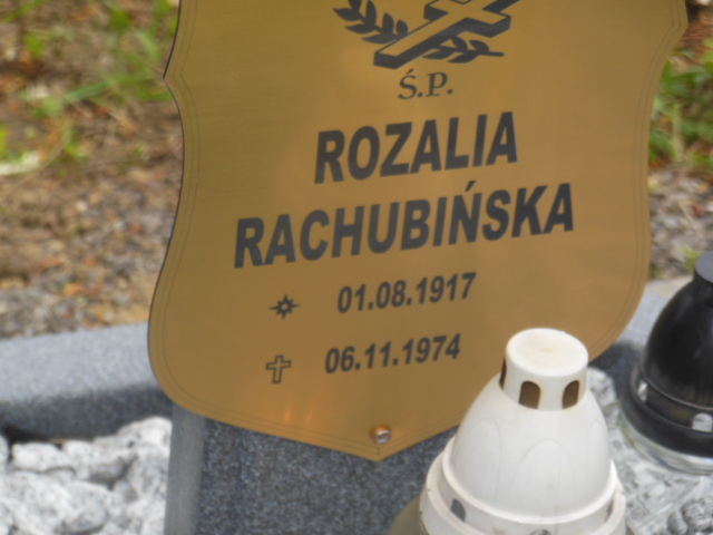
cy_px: 268
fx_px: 3934
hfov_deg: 10.4
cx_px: 356
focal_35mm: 191
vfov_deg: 7.8
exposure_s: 1/60
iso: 200
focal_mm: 34
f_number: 5.6
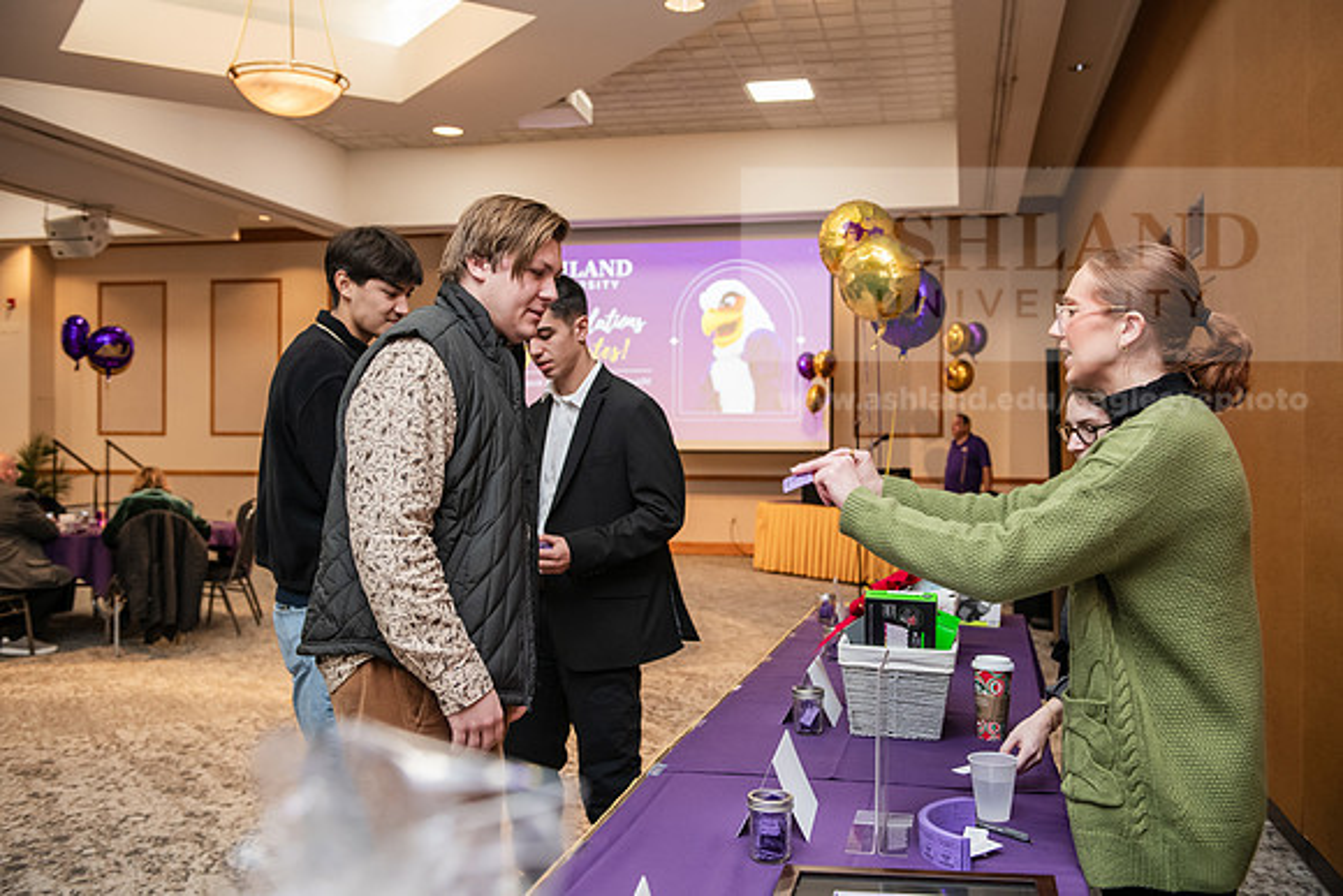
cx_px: 672
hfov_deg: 54.4
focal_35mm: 35
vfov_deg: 37.9
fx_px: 1306
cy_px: 448
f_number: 3.5
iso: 1600
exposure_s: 1/160
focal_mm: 35
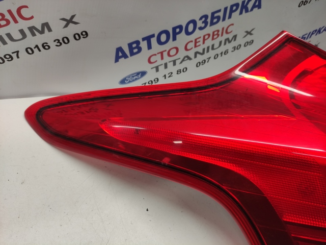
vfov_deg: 54.9
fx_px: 235
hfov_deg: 69.4
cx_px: 163
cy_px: 122
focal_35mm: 25
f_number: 1.89
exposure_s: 1/109
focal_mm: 5.43
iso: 100
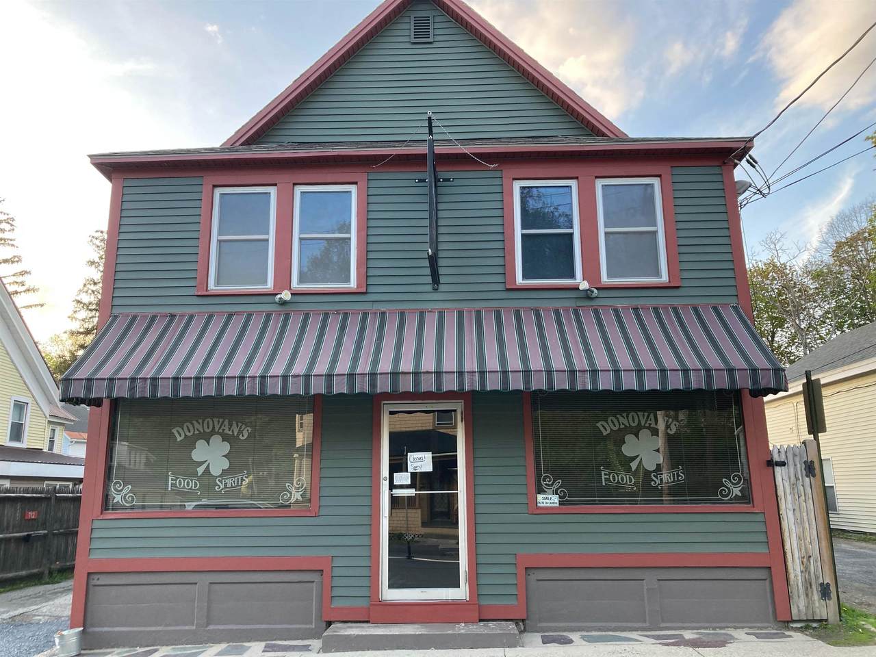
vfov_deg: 49.7
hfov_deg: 63.4
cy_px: 328
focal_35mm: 28
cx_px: 438
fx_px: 709
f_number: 1.8
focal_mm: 3.99
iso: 50
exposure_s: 1/121
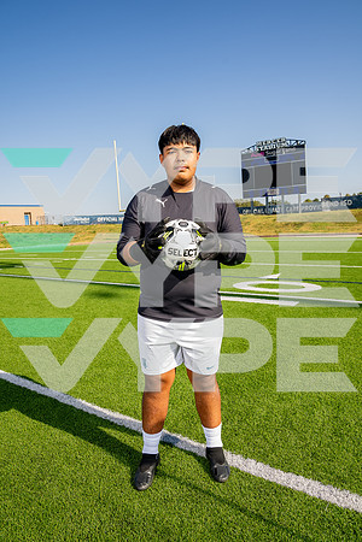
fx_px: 362
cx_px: 181
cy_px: 271
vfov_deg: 73.7
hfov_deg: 53.1
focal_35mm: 24
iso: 50
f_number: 7.1
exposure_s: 1/125
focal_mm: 24
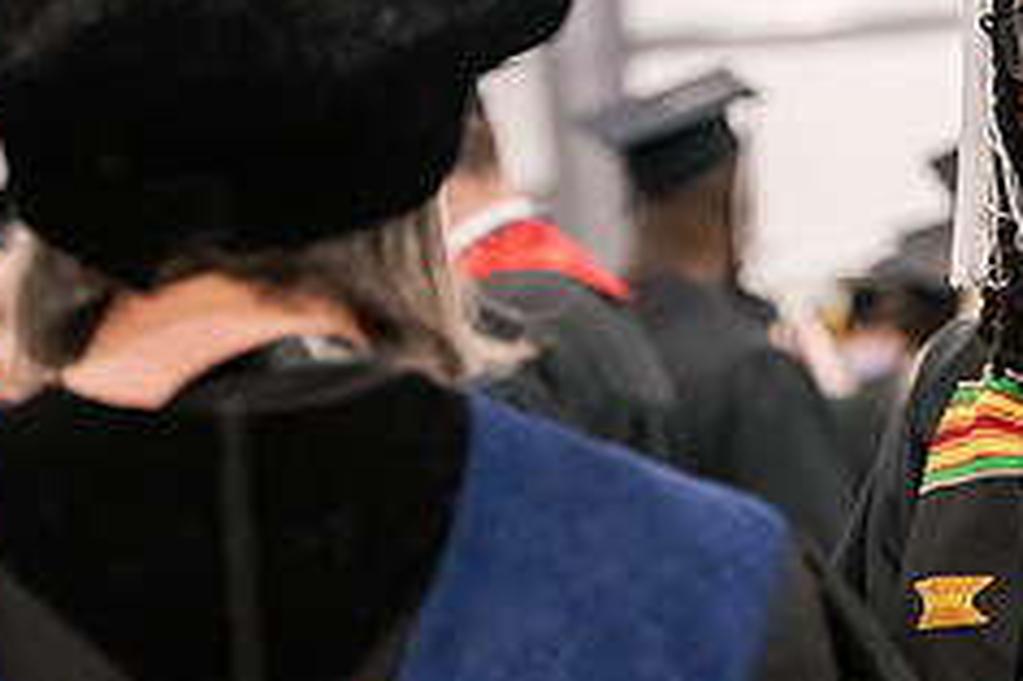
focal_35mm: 197
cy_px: 232
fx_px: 5594
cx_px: 1053
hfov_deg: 10.4
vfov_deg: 7.0
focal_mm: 80
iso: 4000
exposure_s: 1/200
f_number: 3.5
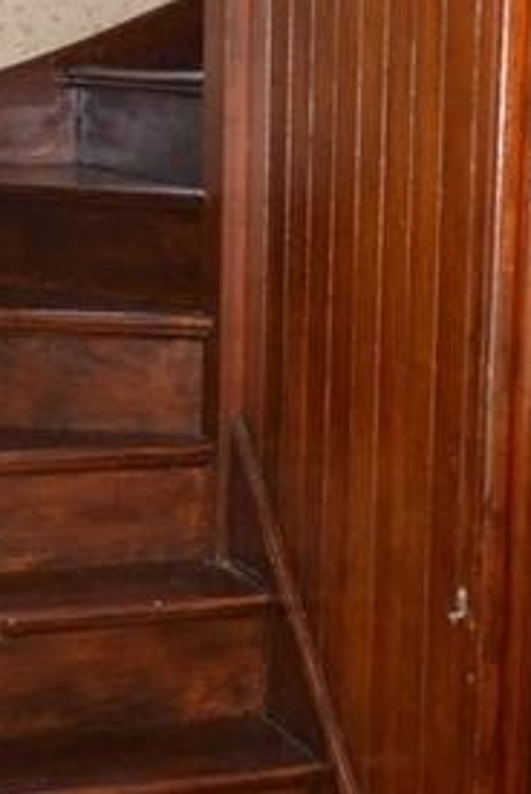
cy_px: 295
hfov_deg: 14.9
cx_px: 355
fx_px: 2030
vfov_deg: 22.1
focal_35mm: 92
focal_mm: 22
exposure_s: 1/60
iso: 2800
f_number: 3.8
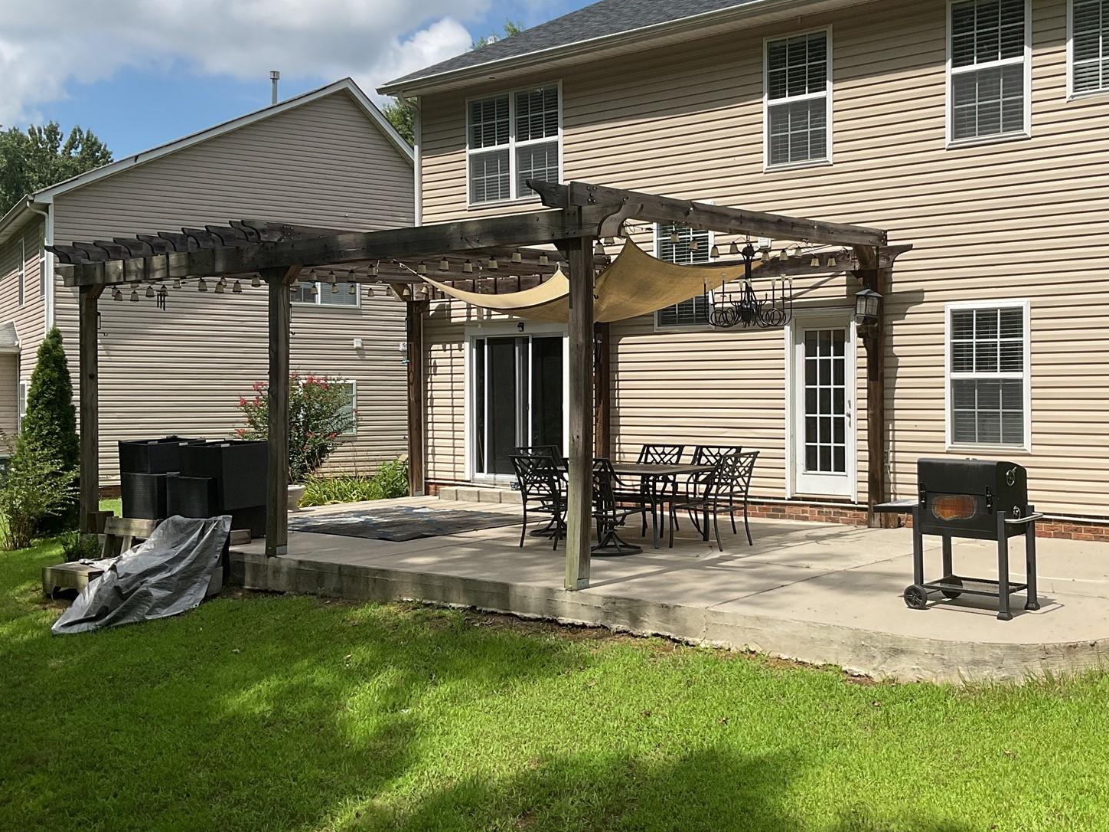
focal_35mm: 41
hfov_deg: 45.2
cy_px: 393
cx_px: 723
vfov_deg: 35.1
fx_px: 1313
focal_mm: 3
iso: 16
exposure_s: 1/1984
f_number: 1.8
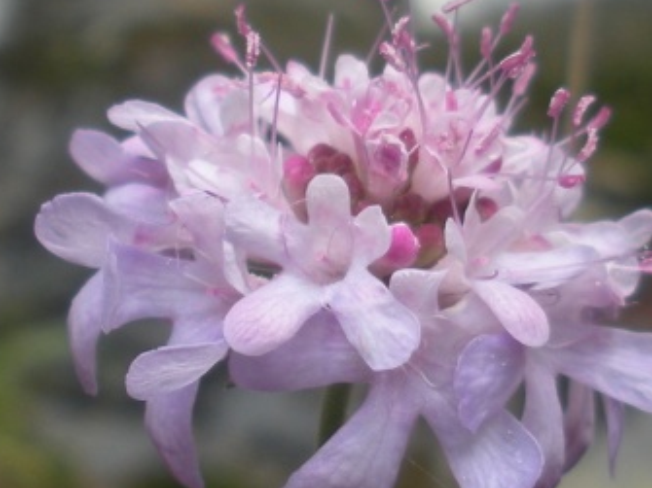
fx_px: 2015
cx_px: 313
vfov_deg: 13.8
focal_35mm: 107
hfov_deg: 18.4
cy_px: 196
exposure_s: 1/70.2
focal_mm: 6.3
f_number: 3.5
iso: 64
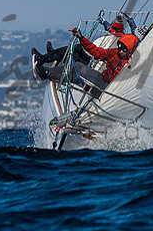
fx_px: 4884
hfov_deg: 1.8
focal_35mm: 765
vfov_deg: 2.7
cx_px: 111
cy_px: 54
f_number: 6.3
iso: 400
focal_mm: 220
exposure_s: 1/6400
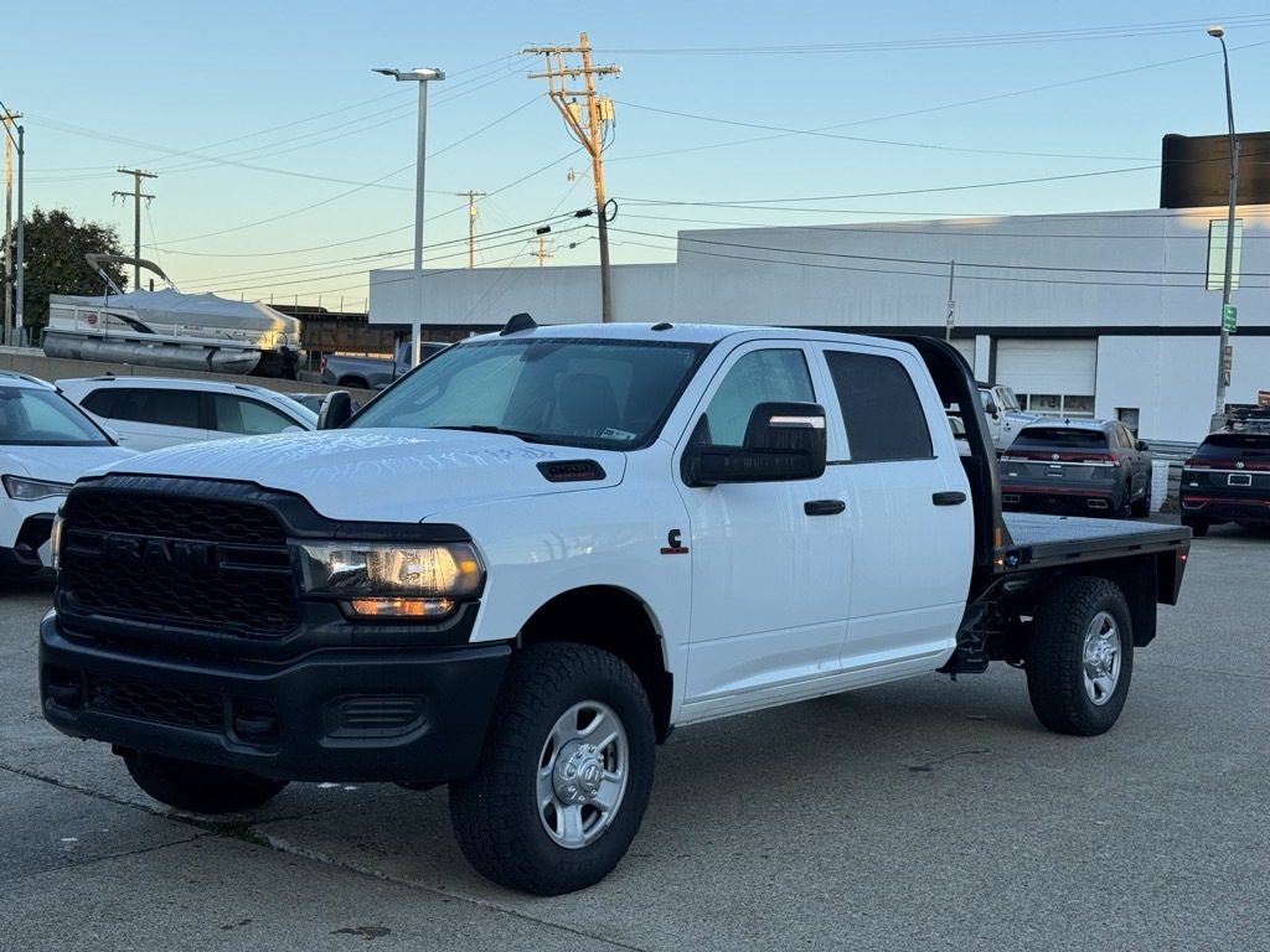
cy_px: 476
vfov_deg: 30.3
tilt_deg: -3.4
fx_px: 1761
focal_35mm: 48
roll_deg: -2.0
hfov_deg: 39.7
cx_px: 635
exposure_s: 1/1076
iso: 64
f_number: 1.78
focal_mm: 6.76
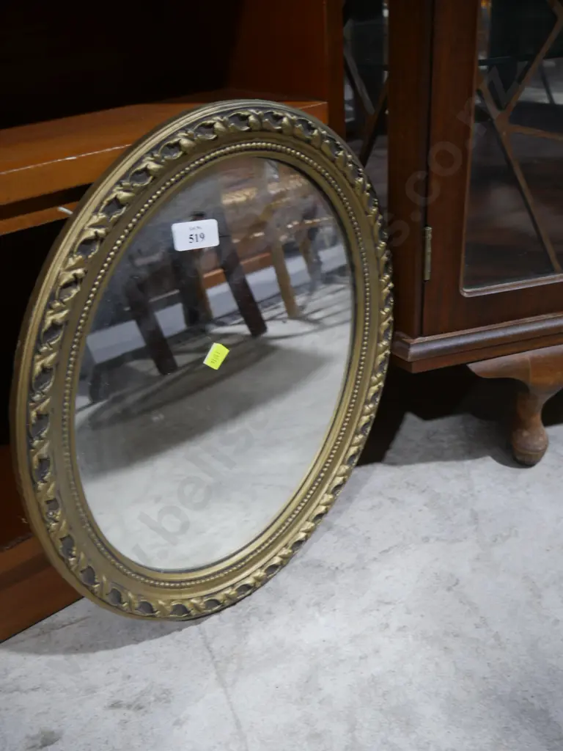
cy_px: 376
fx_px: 607
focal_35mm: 28
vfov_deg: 63.4
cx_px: 282
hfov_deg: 49.7
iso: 320
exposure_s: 1/60
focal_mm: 14
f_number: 3.5
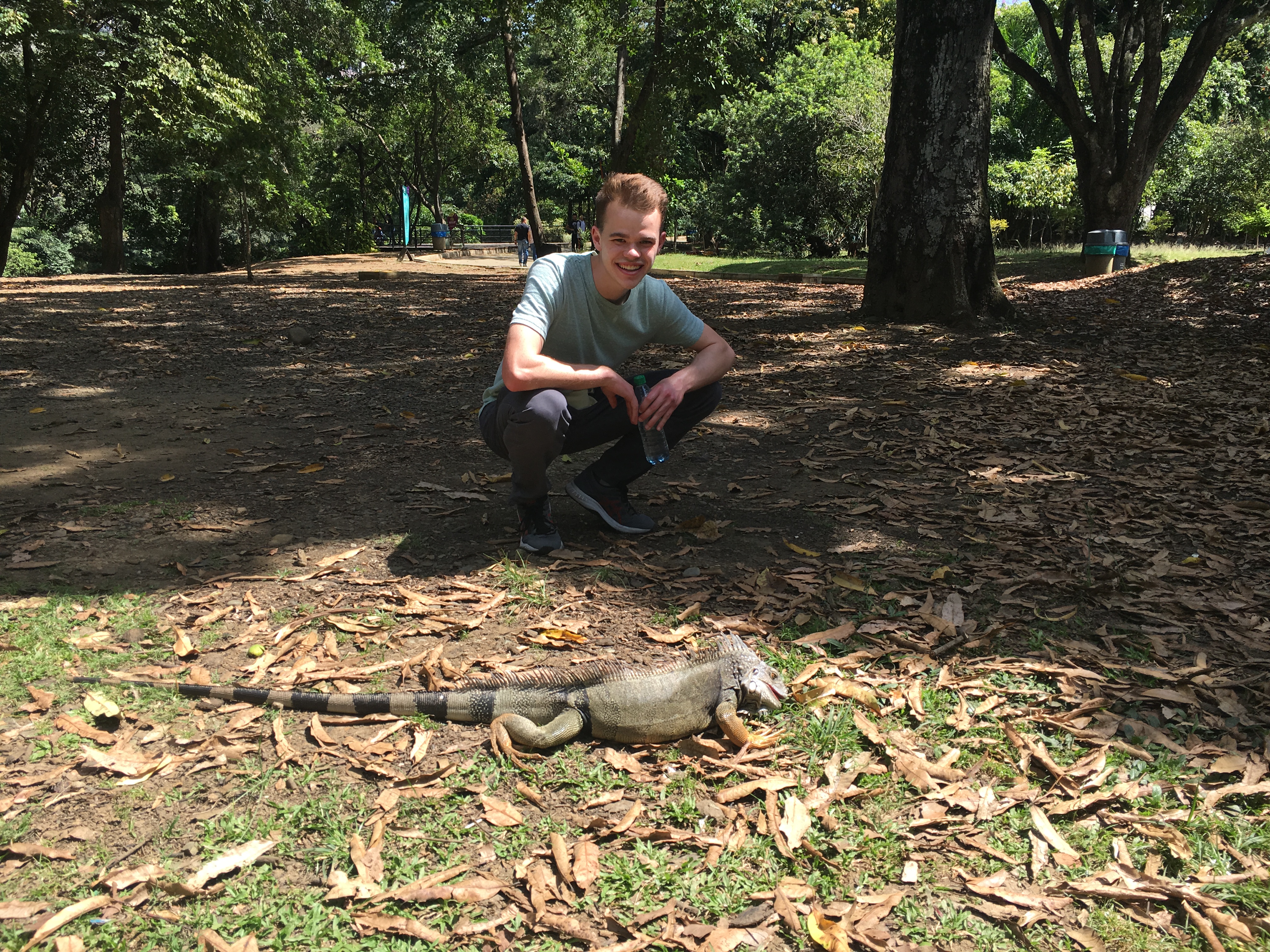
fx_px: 1064
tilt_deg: -11.0
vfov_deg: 48.2
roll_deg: +0.0
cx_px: 635
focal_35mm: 29
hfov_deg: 61.7
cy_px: 476
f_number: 2.2
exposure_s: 1/646
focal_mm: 4.15
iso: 25
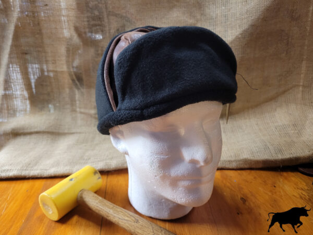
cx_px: 156
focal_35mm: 26
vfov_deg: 53.1
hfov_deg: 67.3
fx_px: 235
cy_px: 118
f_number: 1.8
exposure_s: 1/40
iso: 320
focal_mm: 5.4
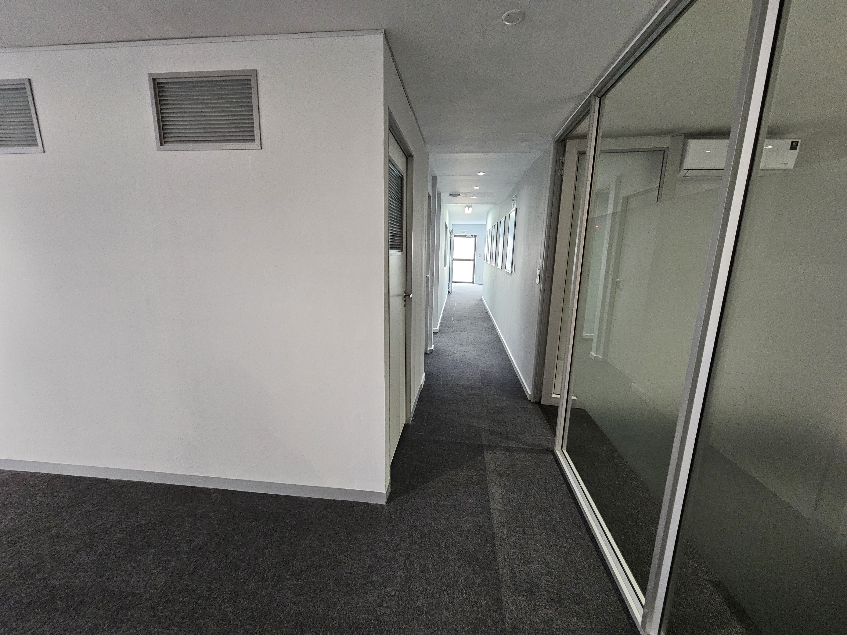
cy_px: 318
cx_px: 424
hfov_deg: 106.2
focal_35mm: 13
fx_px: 318
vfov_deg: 89.9
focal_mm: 2.2
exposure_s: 1/33
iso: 640
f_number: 2.2
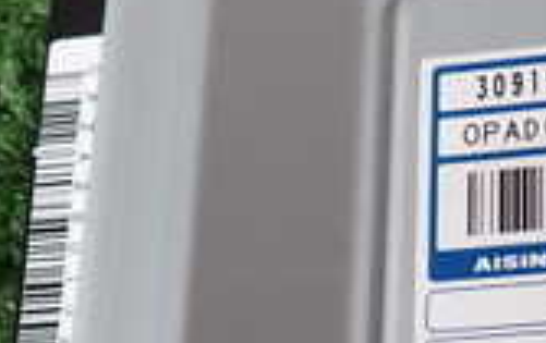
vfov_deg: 11.5
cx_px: 503
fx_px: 1699
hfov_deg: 17.9
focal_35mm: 114
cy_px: 297
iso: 100
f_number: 2.3
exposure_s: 1/60
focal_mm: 5.4
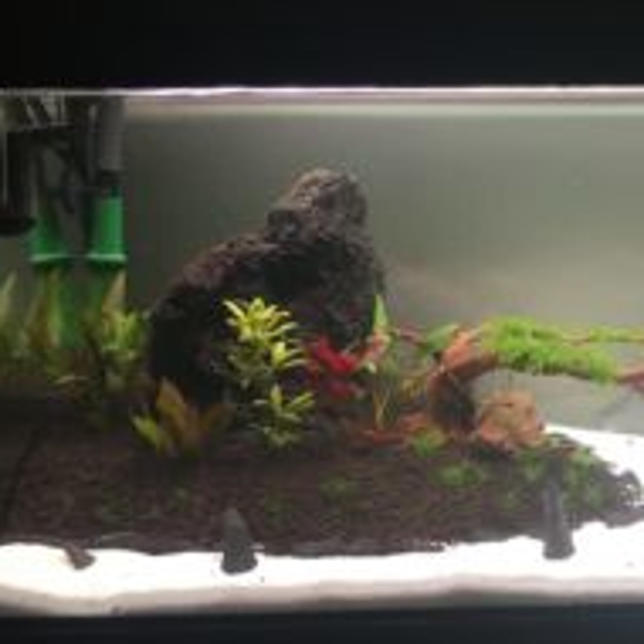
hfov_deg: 29.2
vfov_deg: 31.6
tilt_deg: -14.3
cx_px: 671
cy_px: 369
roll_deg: +1.2
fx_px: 1137
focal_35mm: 54
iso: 50
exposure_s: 1/33
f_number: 2.2
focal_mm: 4.15
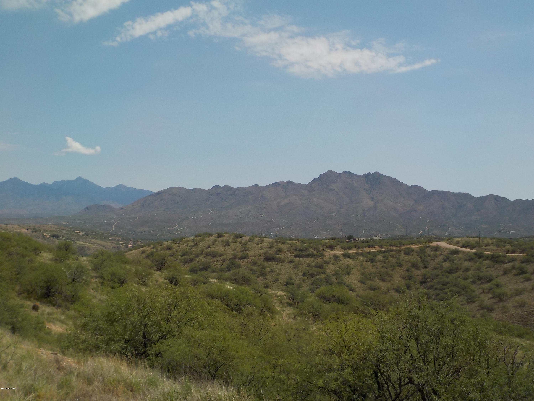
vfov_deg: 30.9
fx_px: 725
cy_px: 200
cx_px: 267
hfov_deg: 40.4
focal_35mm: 47
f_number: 4.2
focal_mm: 6.4
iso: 125
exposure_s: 1/1250
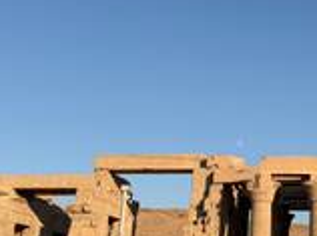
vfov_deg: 20.0
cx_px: 301
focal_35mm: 73
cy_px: 78
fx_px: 667
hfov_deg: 25.6
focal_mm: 6.76
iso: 80
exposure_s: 1/4673
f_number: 1.78
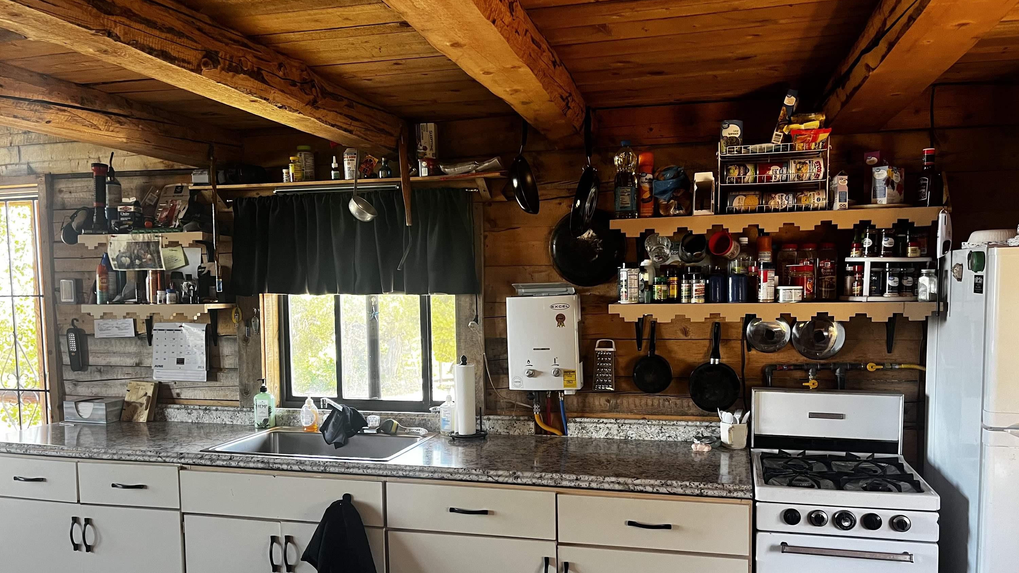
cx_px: 500
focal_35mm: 29
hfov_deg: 66.1
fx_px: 784
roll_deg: +1.2
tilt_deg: -4.0
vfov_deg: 40.0
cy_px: 350
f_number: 1.6
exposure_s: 1/60
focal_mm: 5.1
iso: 160
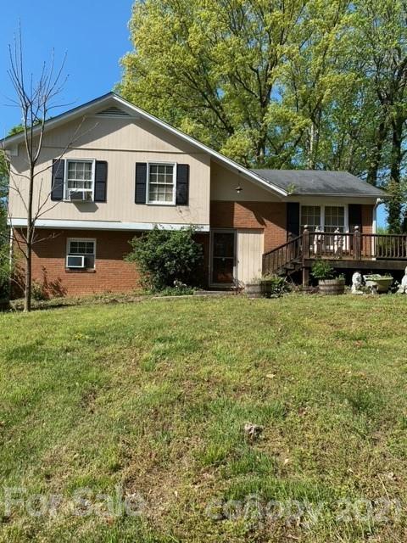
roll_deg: -0.9
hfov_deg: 53.1
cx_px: 204
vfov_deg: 67.3
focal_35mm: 26
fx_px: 408
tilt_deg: +4.2
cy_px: 272
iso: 32
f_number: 1.8
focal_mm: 4.25
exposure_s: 1/1678
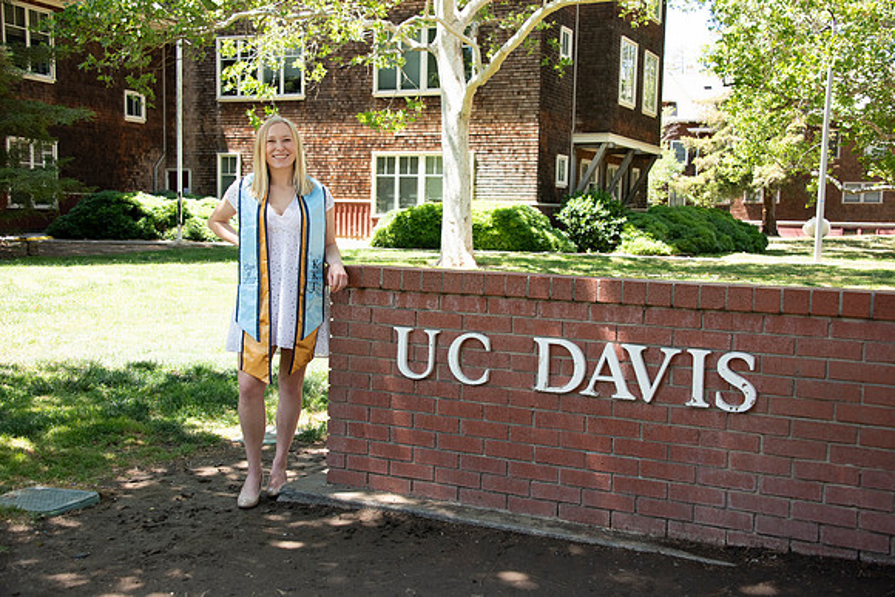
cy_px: 298
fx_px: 995
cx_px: 448
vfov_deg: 33.4
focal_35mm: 40
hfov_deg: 48.4
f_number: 5.6
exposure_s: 1/500
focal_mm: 40
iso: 640
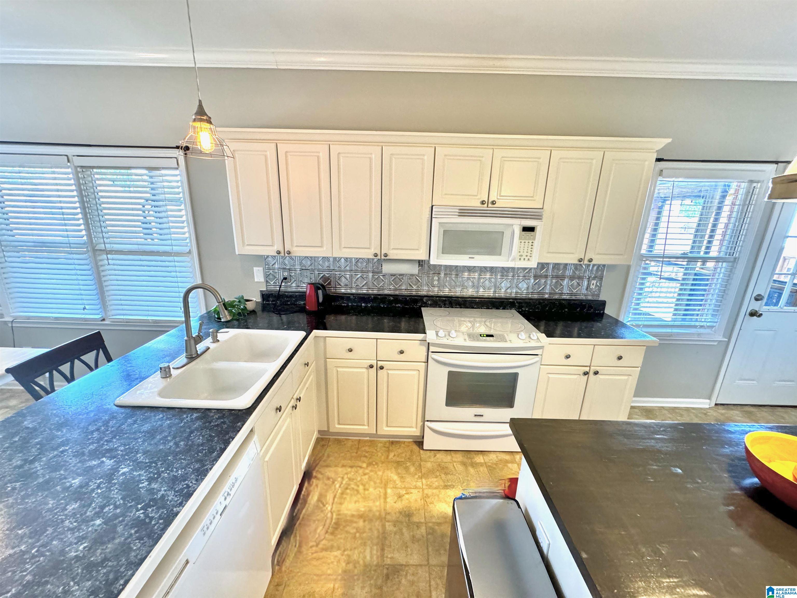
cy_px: 299
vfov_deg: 85.7
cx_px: 398
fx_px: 322
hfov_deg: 102.1
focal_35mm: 14
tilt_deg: -16.8
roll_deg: -1.6
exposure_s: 1/60
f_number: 2.2
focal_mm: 2.22
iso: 320
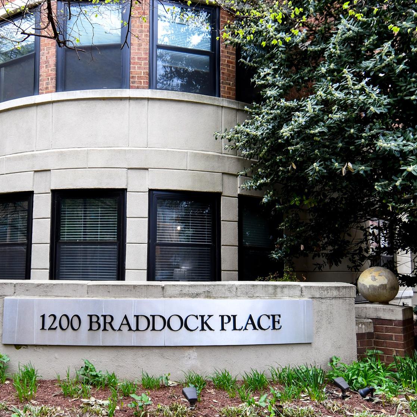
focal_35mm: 28
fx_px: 382
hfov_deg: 56.0
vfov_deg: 57.2
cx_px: 138
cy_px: 225
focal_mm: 12
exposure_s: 1/250
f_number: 4.5
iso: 400
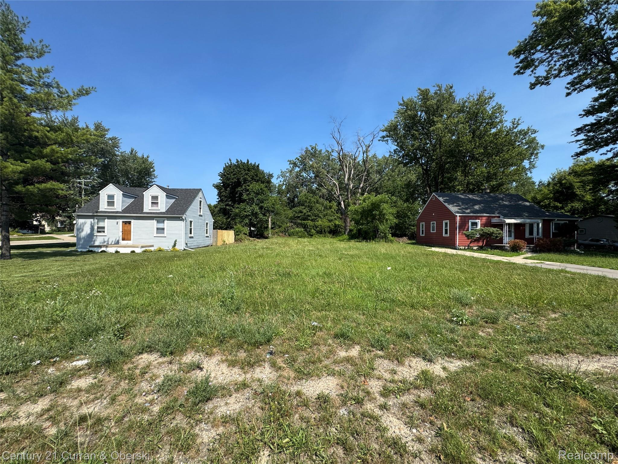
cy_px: 232
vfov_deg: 85.7
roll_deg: -0.9
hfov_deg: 102.1
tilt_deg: +0.3
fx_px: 250
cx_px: 309
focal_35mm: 14
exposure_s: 1/1395
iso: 50
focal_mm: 2.22
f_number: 2.2
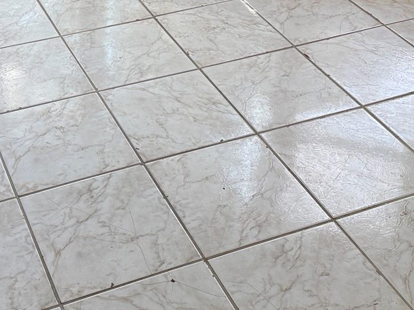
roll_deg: +0.4
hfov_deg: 28.5
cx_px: 94
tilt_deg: -28.3
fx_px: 801
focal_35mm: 67
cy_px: -15
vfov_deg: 21.0
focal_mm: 6.76
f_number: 1.78
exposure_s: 1/231
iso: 125
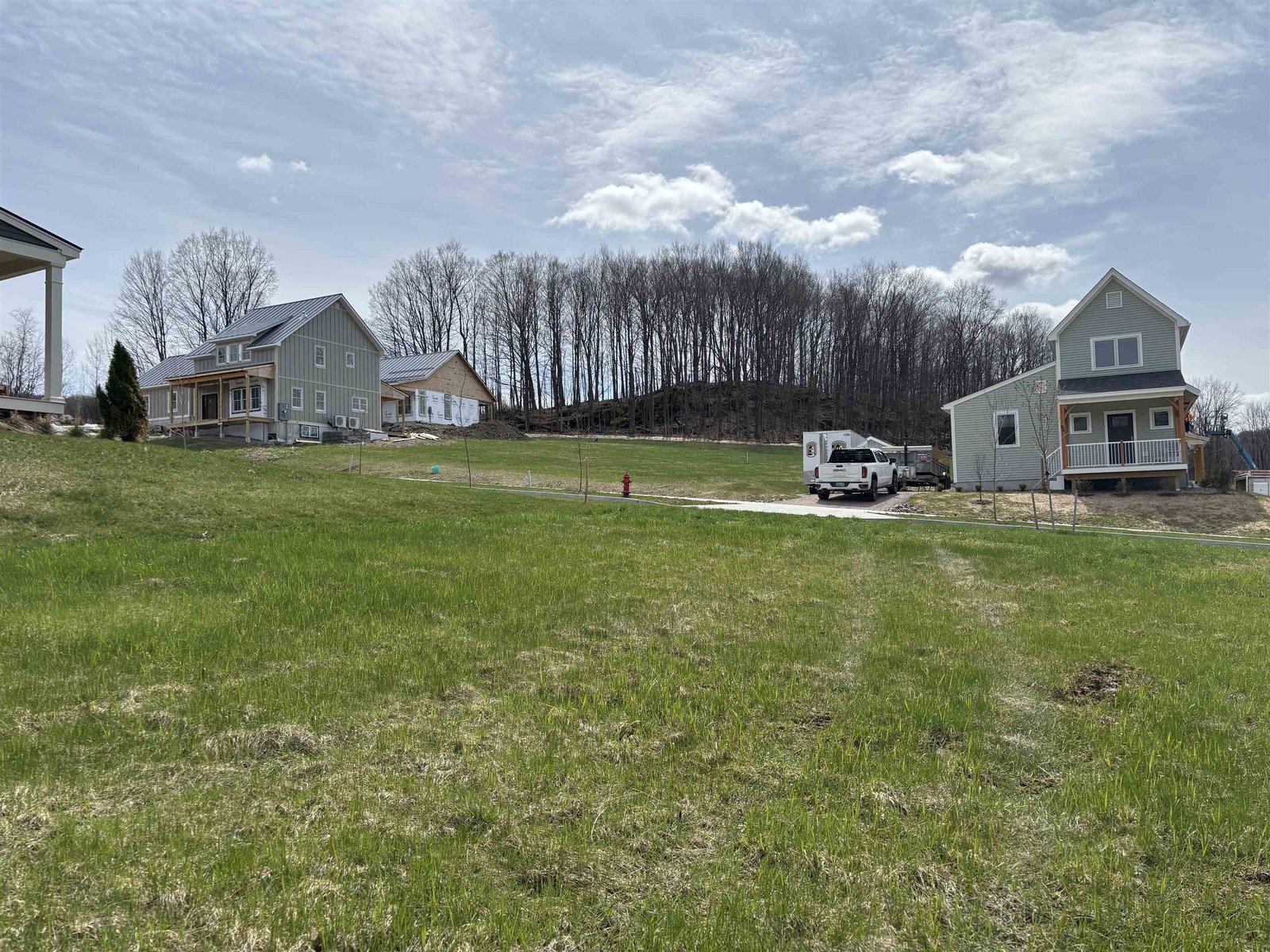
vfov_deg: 53.1
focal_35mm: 26
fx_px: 954
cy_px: 476
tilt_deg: +3.6
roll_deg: +1.5
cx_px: 635
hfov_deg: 67.3
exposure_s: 1/5618
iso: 50
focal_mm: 5.96
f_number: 1.6
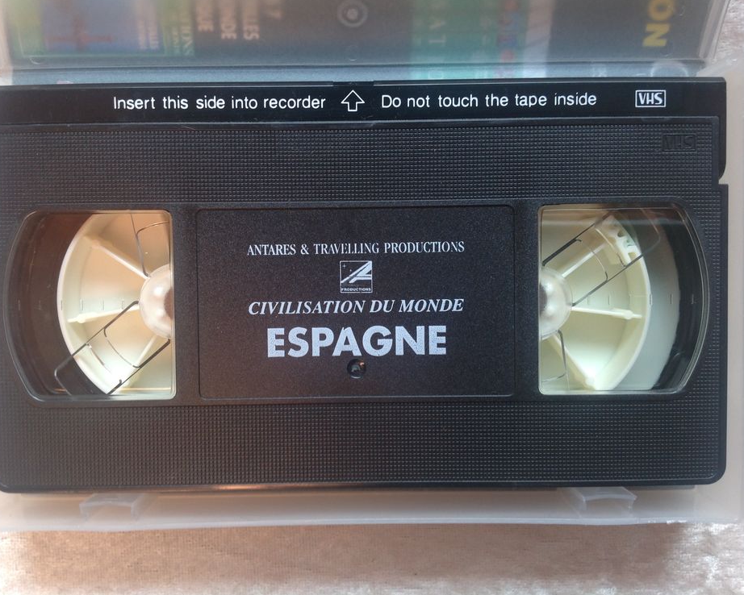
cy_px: 295
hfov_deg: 49.1
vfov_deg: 40.1
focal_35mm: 37
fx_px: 815
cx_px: 353
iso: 50
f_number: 2.4
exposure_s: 1/20
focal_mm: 4.28
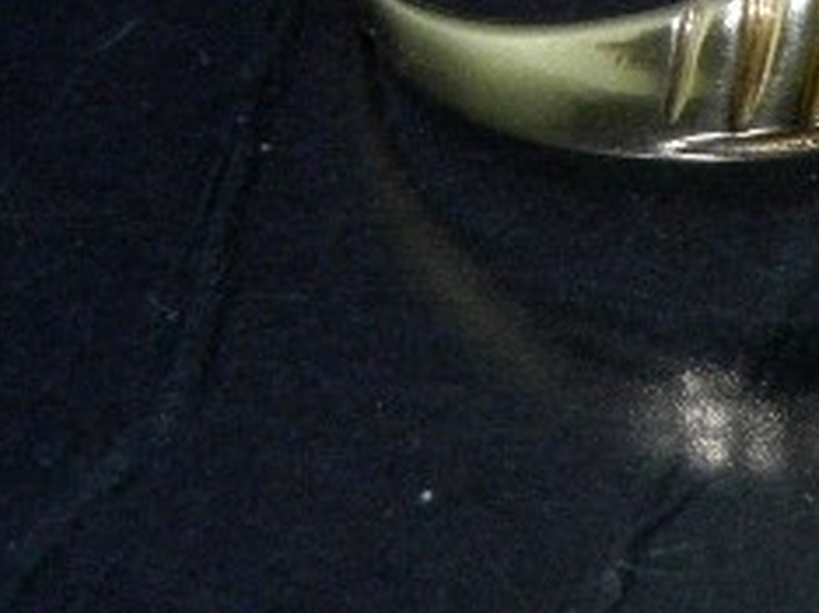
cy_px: -63
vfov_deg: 7.0
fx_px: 4987
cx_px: 878
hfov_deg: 9.3
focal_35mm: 211
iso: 800
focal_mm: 13.9
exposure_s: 1/30
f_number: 8.6
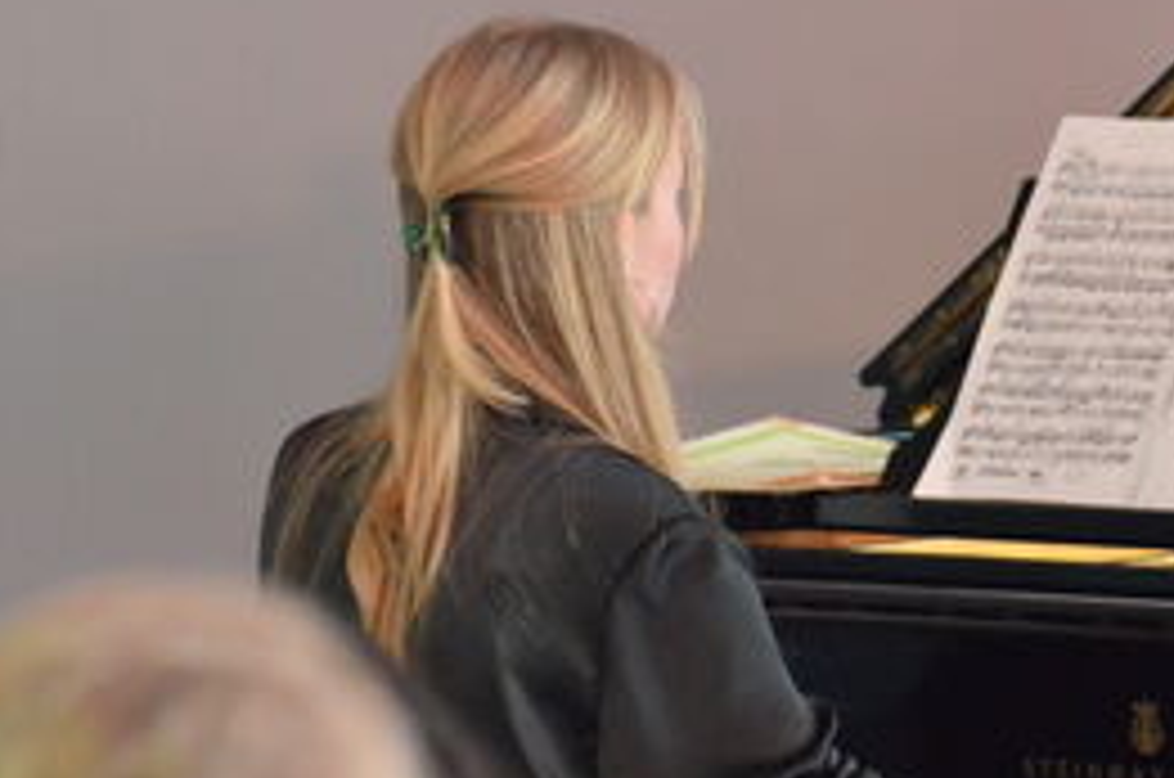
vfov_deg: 3.1
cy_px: 501
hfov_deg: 4.6
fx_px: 14516
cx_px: 967
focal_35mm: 446
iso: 5000
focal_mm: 155
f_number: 5.6
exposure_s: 1/80
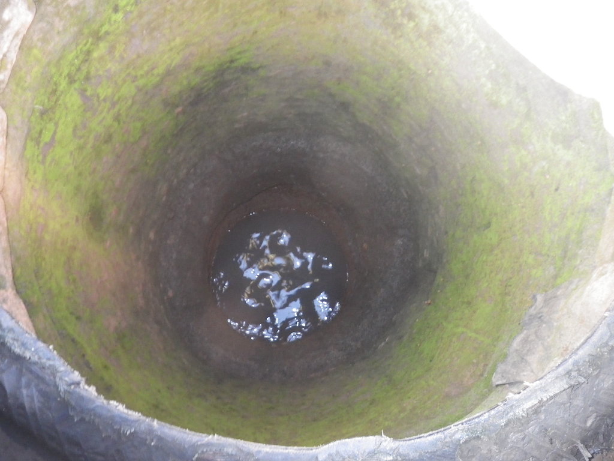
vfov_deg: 49.7
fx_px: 497
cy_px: 230
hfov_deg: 63.4
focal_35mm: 28
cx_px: 307
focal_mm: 5
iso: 400
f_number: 3.5
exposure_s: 1/50
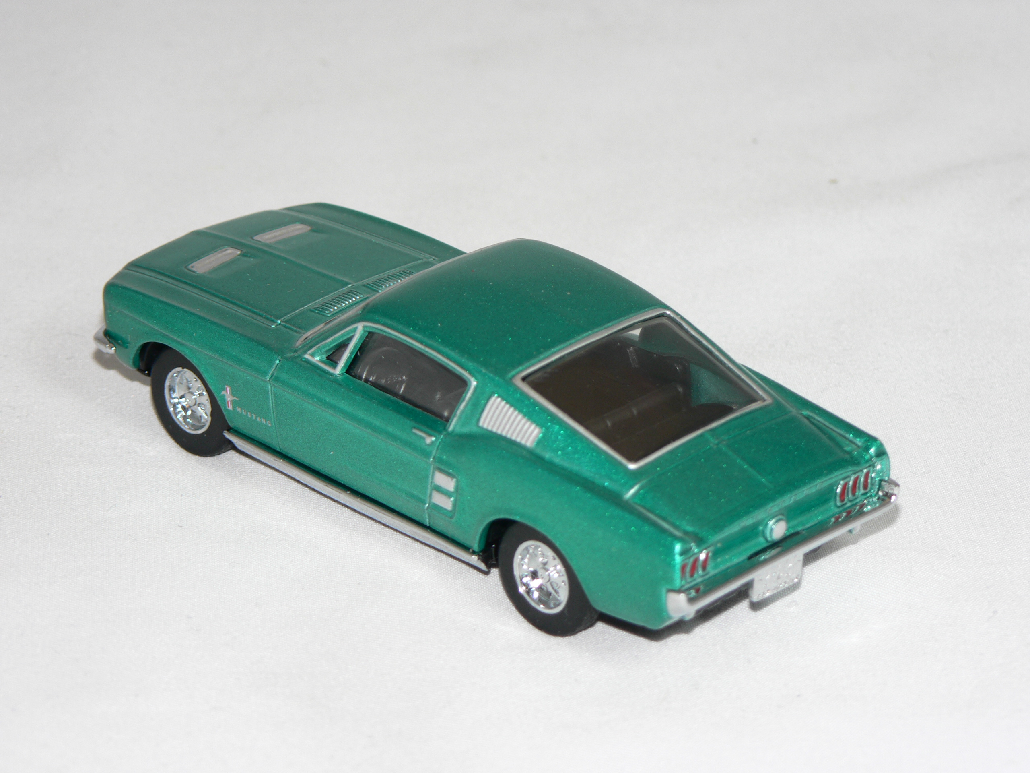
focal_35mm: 130
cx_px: 515
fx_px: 3868
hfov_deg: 15.2
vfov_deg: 11.4
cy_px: 386
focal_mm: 21.6
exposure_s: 1/60
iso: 80
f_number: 3.2
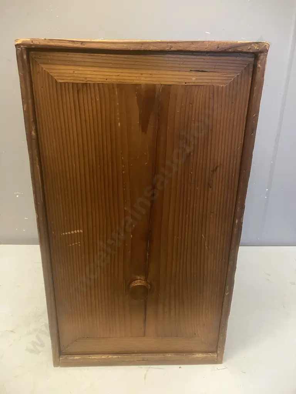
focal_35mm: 28
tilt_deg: -20.7
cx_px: 148
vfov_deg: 63.4
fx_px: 319
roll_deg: -1.0
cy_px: 197
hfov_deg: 49.7
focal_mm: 3.99
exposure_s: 1/50
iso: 160
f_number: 1.8
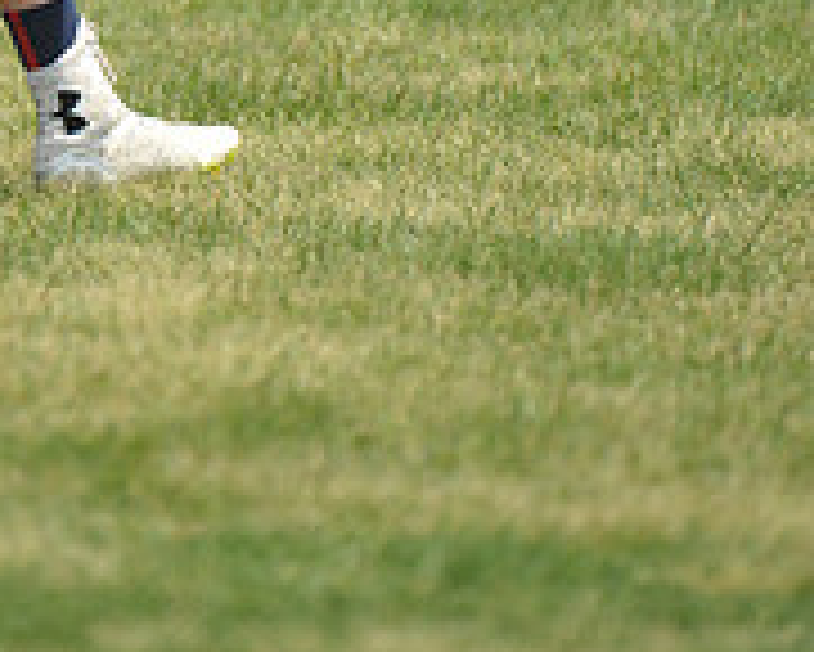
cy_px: -504
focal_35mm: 1202
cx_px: -40
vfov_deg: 1.3
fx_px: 28973
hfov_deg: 1.6
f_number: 4
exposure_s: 1/3200
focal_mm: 400
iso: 640
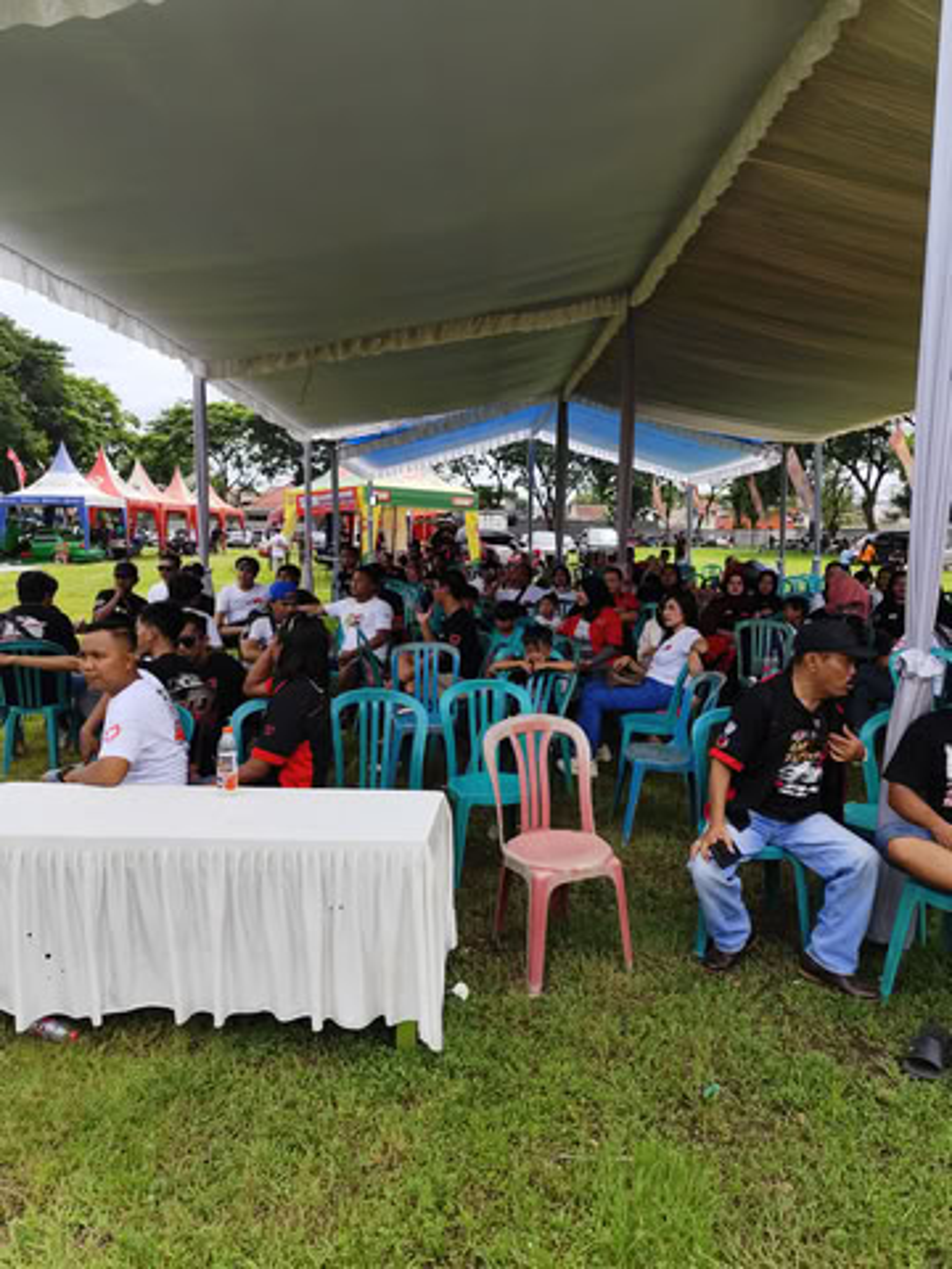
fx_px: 843
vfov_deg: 73.9
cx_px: 476
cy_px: 634
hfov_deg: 58.9
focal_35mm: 23
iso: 50
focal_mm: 6.19
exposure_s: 1/940
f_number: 1.65
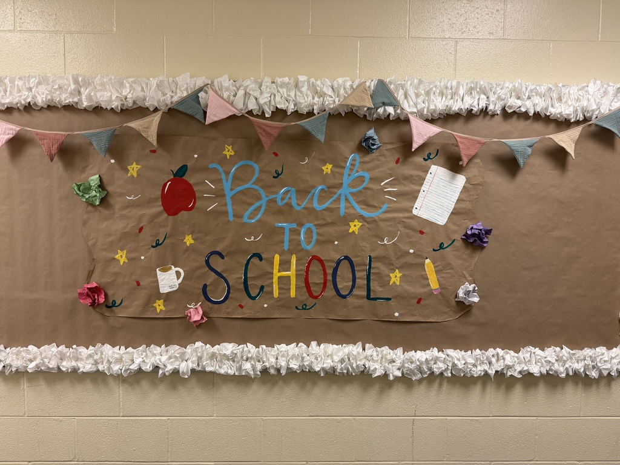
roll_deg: -0.9
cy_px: 232
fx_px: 430
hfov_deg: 71.6
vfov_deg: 56.8
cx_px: 310
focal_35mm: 24
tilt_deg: -4.3
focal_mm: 6.76
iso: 160
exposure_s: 1/60
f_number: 1.78
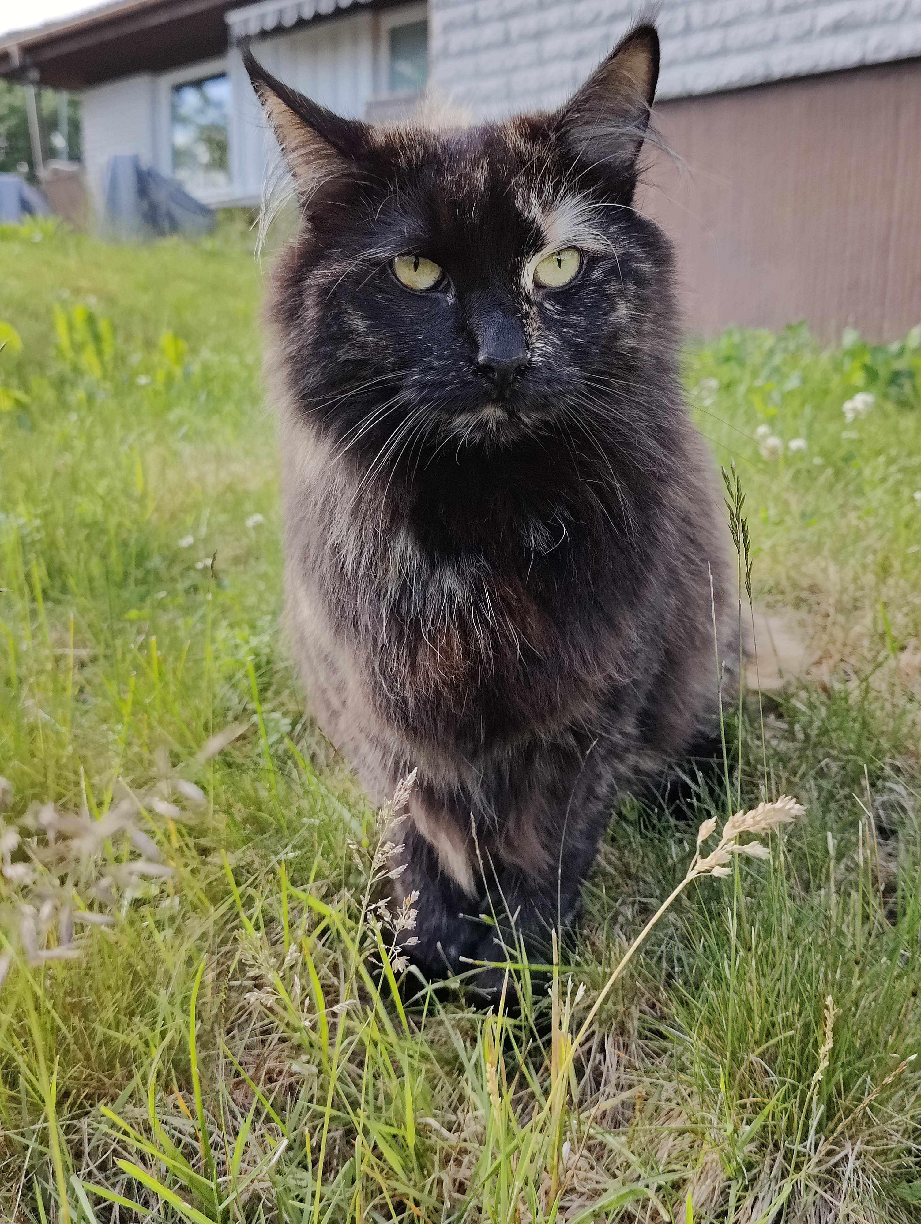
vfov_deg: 52.6
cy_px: 612
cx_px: 460
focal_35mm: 35
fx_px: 1240
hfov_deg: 40.8
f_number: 1.8
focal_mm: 6.06
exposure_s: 1/720
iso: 100
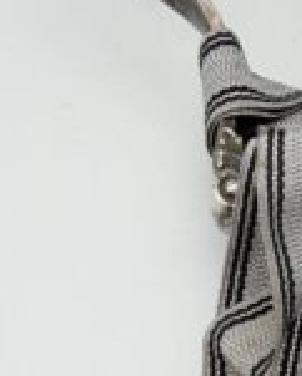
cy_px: 481
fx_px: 692
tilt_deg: -76.5
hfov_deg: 23.8
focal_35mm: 62
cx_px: 287
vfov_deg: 26.2
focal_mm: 2.22
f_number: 2.2
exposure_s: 1/197
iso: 40
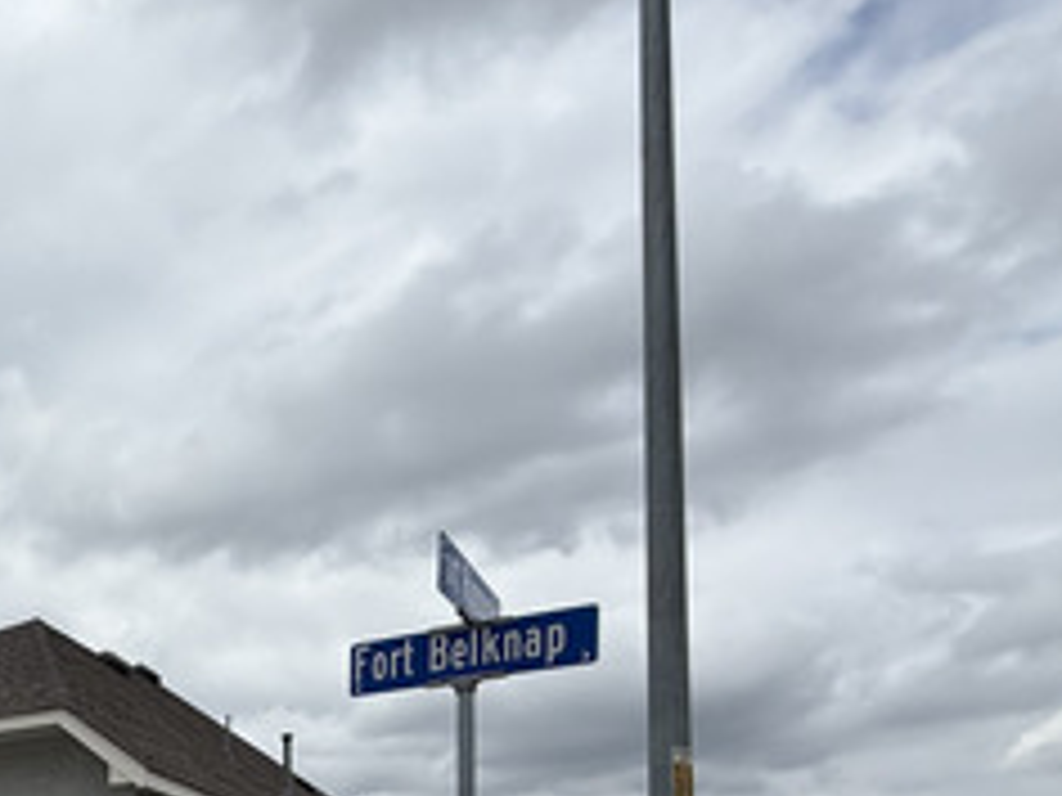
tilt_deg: +4.5
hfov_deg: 39.3
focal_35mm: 38
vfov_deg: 32.2
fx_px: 1166
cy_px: 922
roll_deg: -1.7
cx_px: -130
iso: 50
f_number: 2.2
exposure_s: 1/3891
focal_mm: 2.22
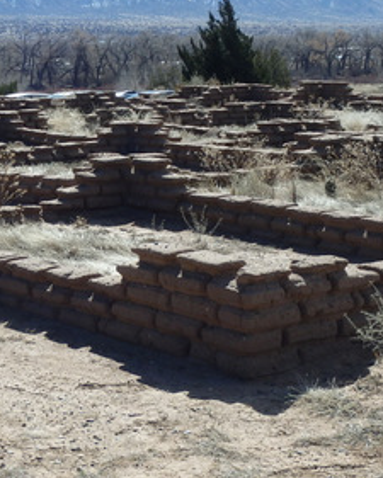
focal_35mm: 85
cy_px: 185
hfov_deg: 17.8
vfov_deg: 22.4
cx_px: 29
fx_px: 1204
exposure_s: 1/640
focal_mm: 8.8
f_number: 4.9
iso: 125
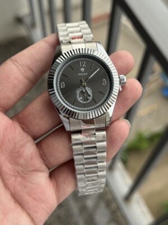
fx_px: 311
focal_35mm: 48
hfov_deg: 30.3
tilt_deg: -63.6
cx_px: 84
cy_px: 112
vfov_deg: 39.7
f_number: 1.78
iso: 64
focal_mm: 6.76
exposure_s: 1/715
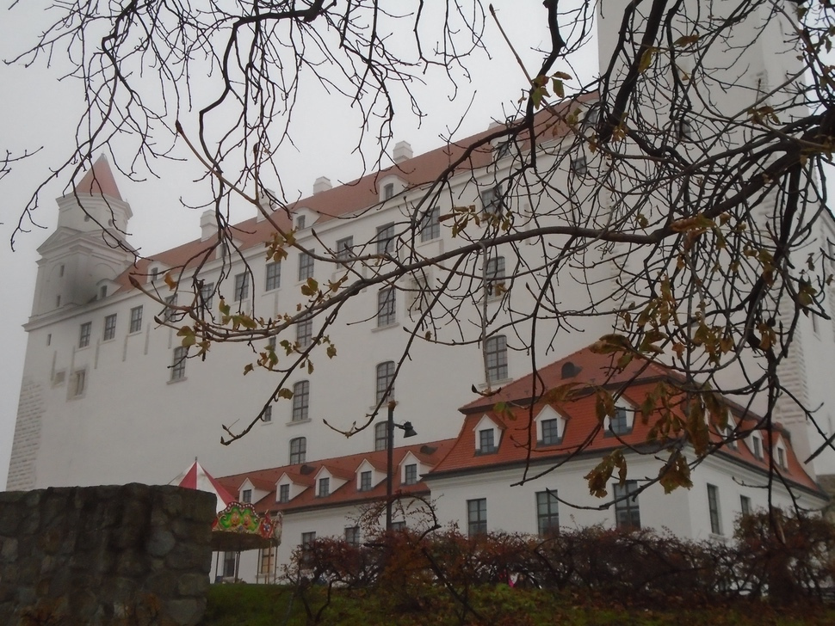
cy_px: 313
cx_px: 418
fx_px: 1013
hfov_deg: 44.8
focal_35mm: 42
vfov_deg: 34.4
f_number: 4.1
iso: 400
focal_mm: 7.4
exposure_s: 1/125
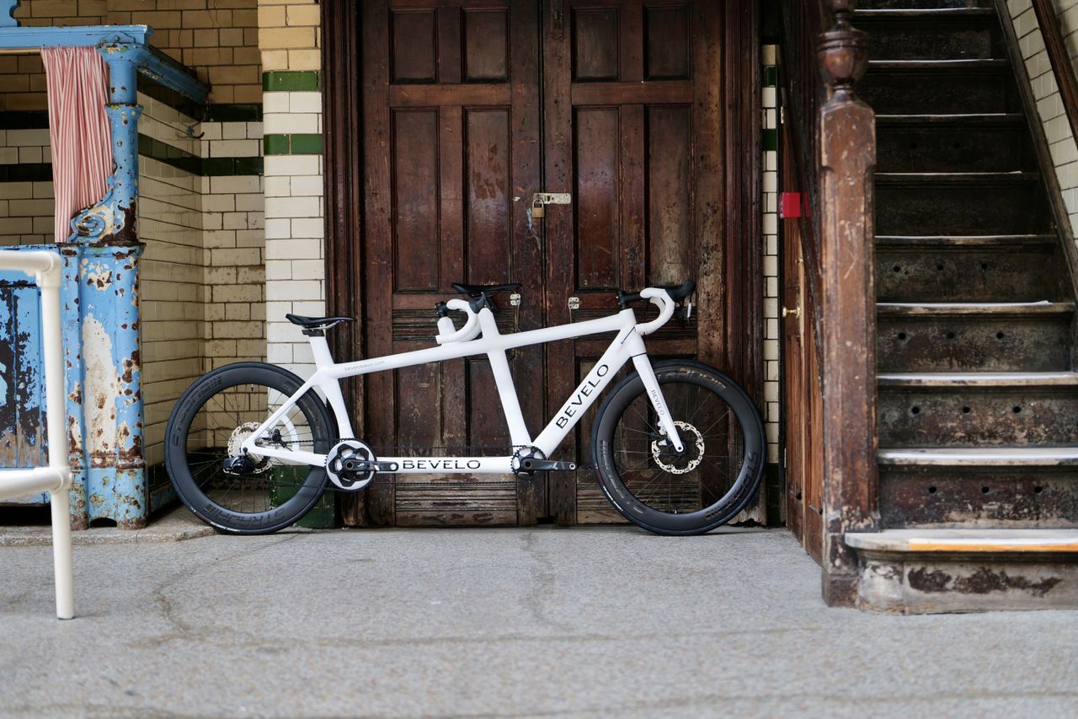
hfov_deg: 39.6
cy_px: 360
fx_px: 1497
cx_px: 539
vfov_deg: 27.0
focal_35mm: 50
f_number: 1.4
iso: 100
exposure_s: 1/125
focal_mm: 50
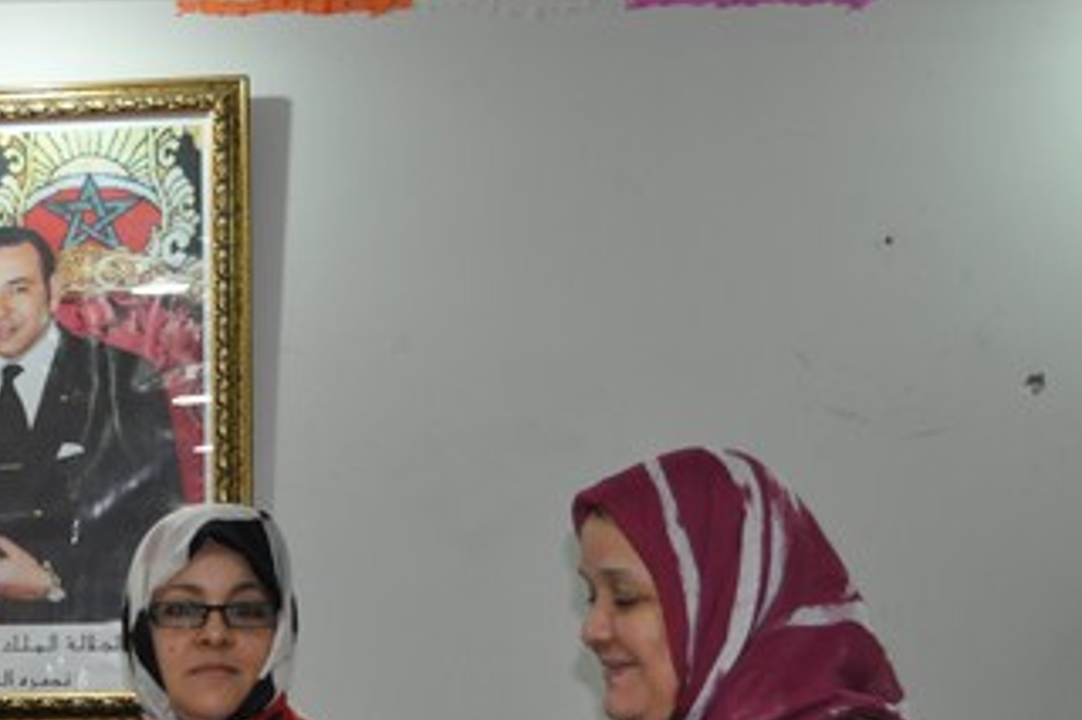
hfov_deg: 27.6
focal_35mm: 69
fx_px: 2073
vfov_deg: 19.4
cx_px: 7
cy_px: 644
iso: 800
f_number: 3.8
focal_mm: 23
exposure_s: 1/60
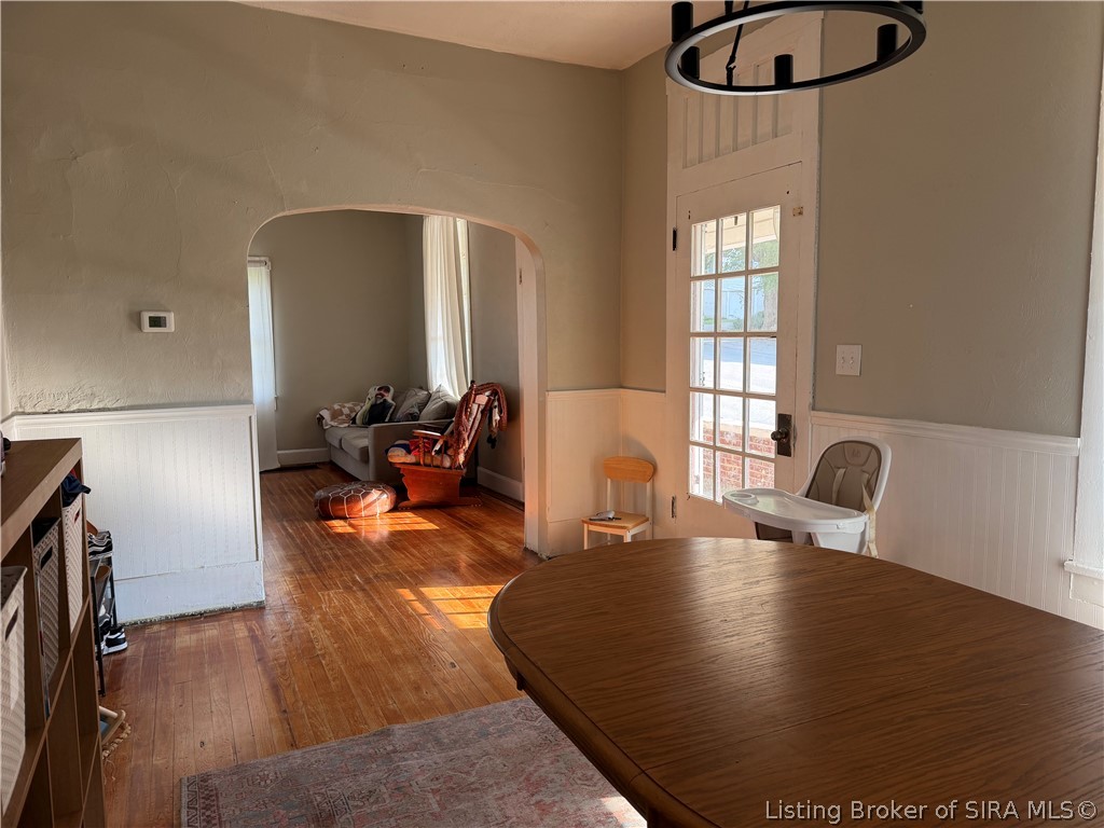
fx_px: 765
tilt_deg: -3.8
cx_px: 552
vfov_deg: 56.8
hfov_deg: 71.6
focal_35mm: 24
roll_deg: +0.1
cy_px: 414
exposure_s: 1/193
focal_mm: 6.76
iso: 100
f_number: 1.78
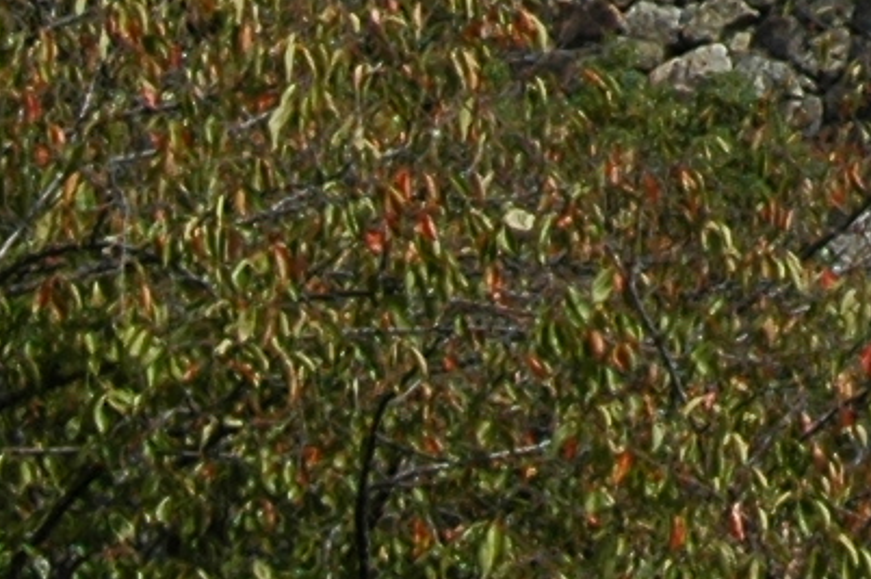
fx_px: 9490
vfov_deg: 3.4
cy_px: -1451
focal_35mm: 393
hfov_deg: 5.2
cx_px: 1699
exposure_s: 1/350
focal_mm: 35
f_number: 11
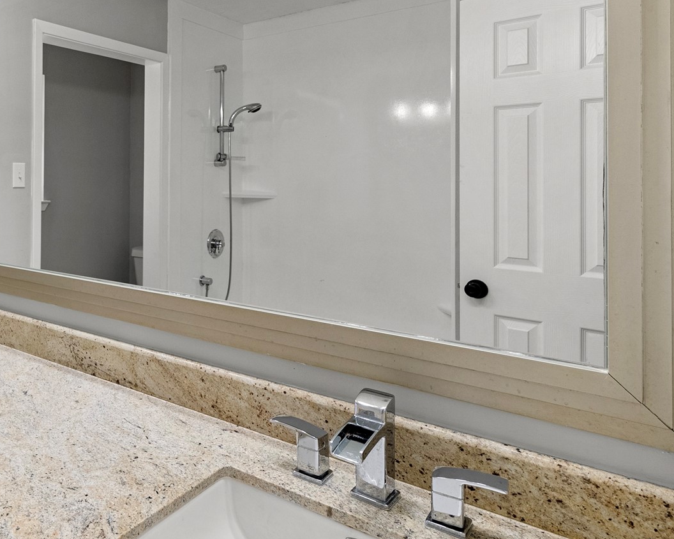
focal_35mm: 27
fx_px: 539
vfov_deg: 51.7
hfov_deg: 56.8
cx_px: 91
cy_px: 160
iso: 400
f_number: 9
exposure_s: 1/30
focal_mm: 14
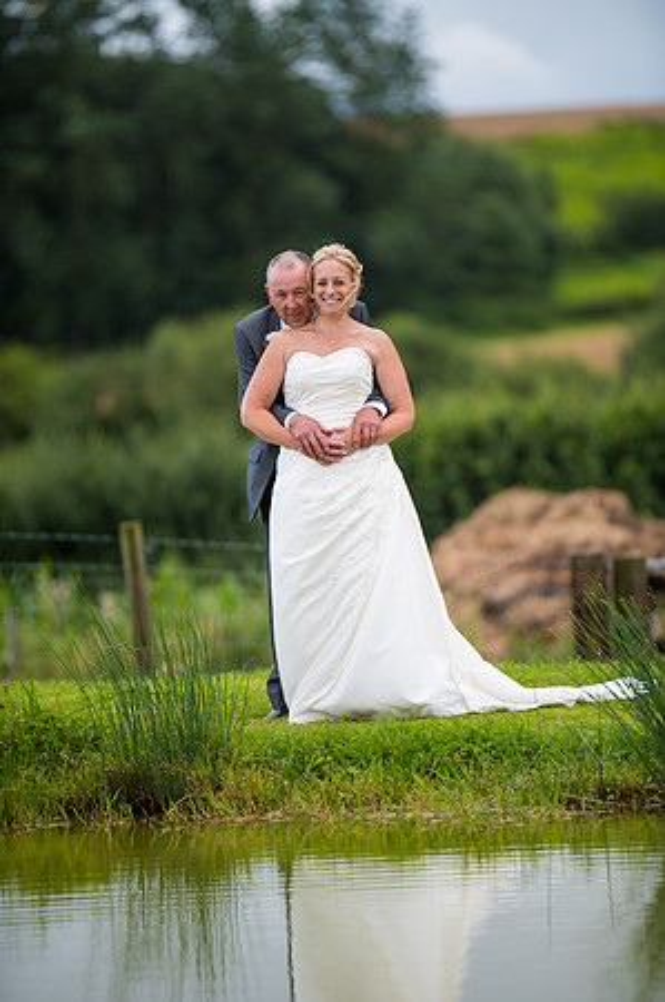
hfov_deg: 4.6
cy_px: 501
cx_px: 332
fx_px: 8331
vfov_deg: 6.9
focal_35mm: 300
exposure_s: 1/1250
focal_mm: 300
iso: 400
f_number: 3.5
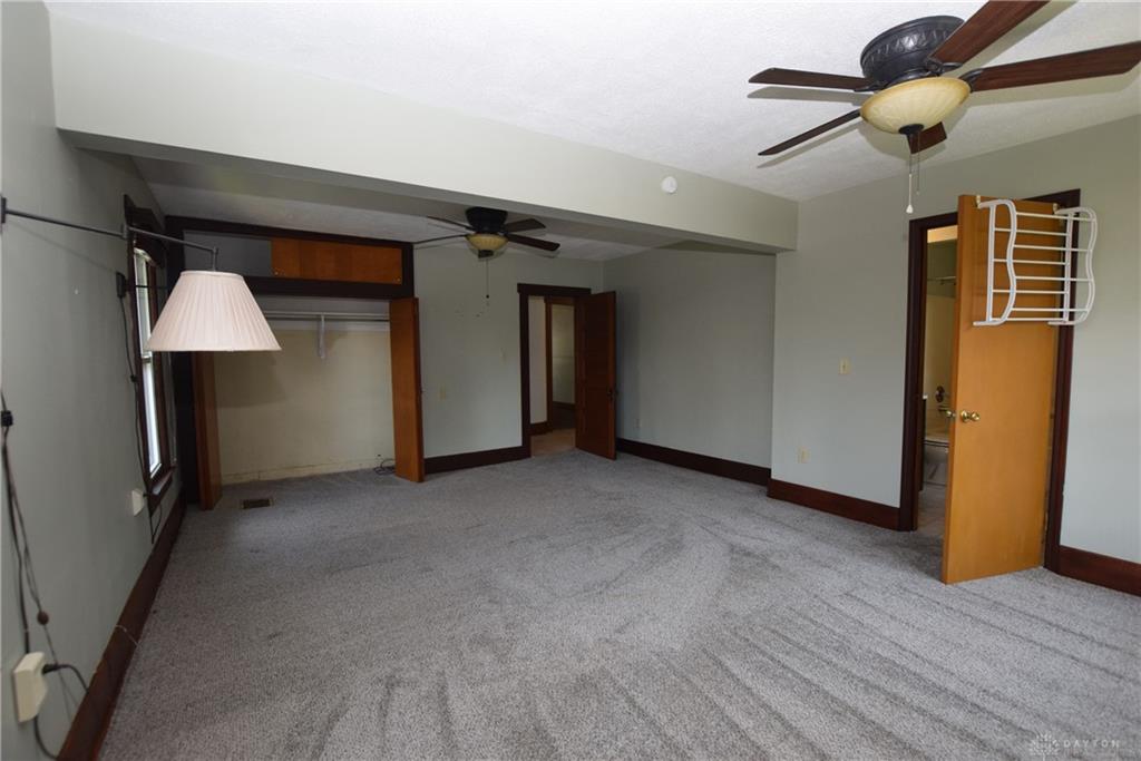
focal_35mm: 15
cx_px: 570
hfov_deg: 100.4
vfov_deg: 77.3
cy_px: 380
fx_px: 475
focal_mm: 10
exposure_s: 1/100
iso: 800
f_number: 5
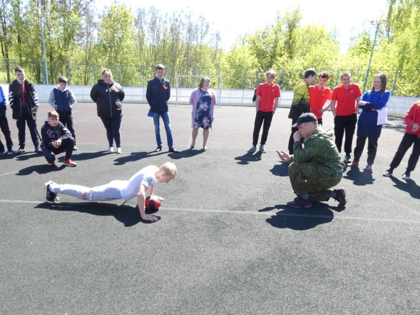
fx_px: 303
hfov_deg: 69.0
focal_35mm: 25
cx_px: 180
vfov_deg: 54.4
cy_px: 193
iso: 80
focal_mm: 3.6
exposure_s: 1/200
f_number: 3.2
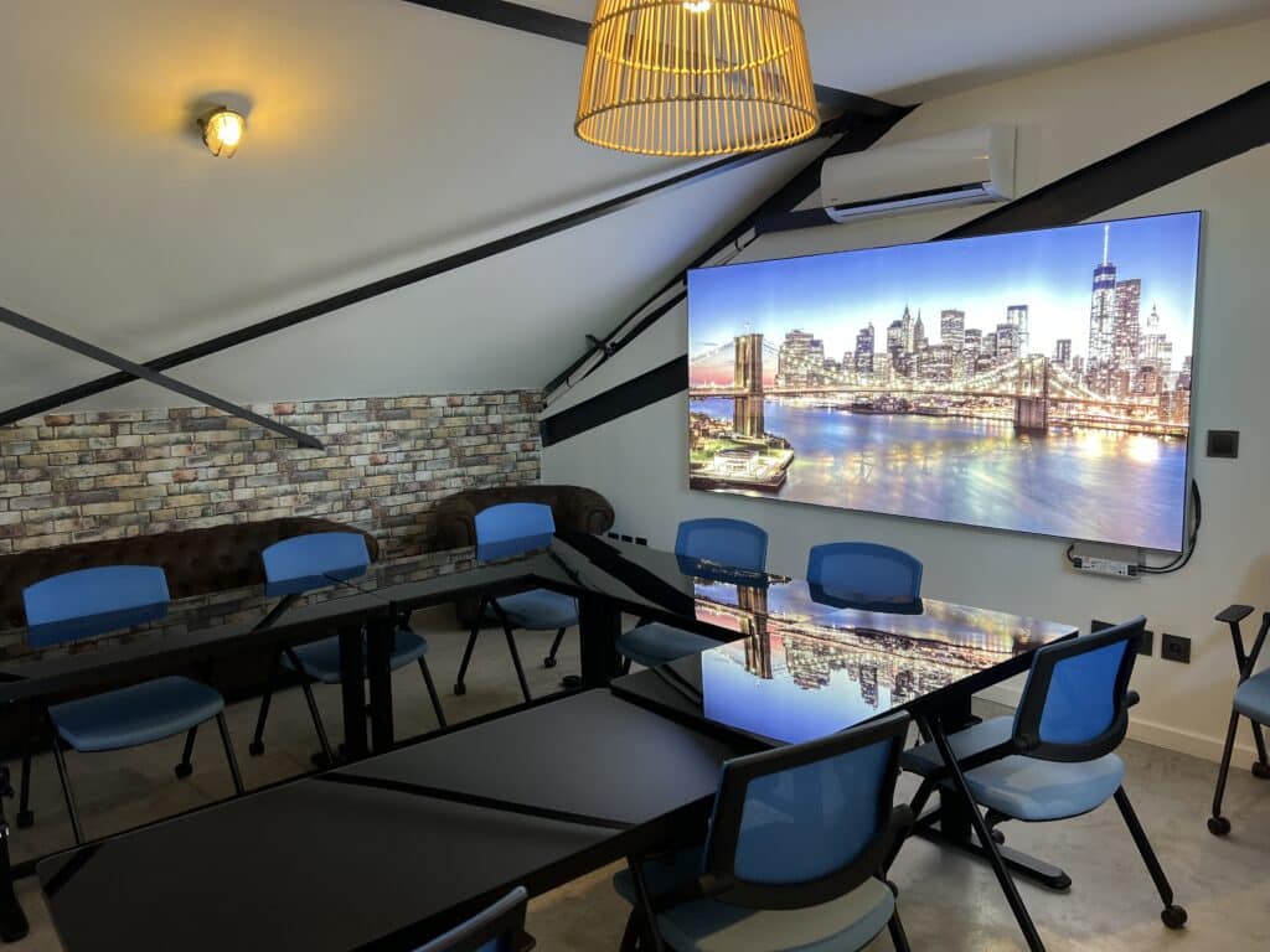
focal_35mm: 26
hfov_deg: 67.3
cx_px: 635
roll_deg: +1.6
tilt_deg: -8.1
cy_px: 476
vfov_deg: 53.1
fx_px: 954
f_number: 1.5
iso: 100
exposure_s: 1/121
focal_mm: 5.7
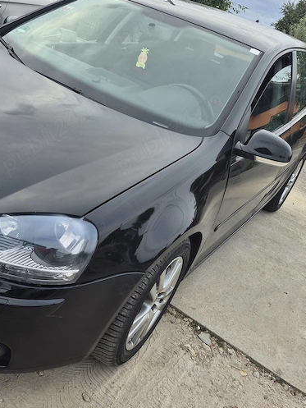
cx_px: 112
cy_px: 160
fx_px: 436
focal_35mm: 37
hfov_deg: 38.4
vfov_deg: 49.8
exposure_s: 1/379
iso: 25
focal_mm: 5.4
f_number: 1.8
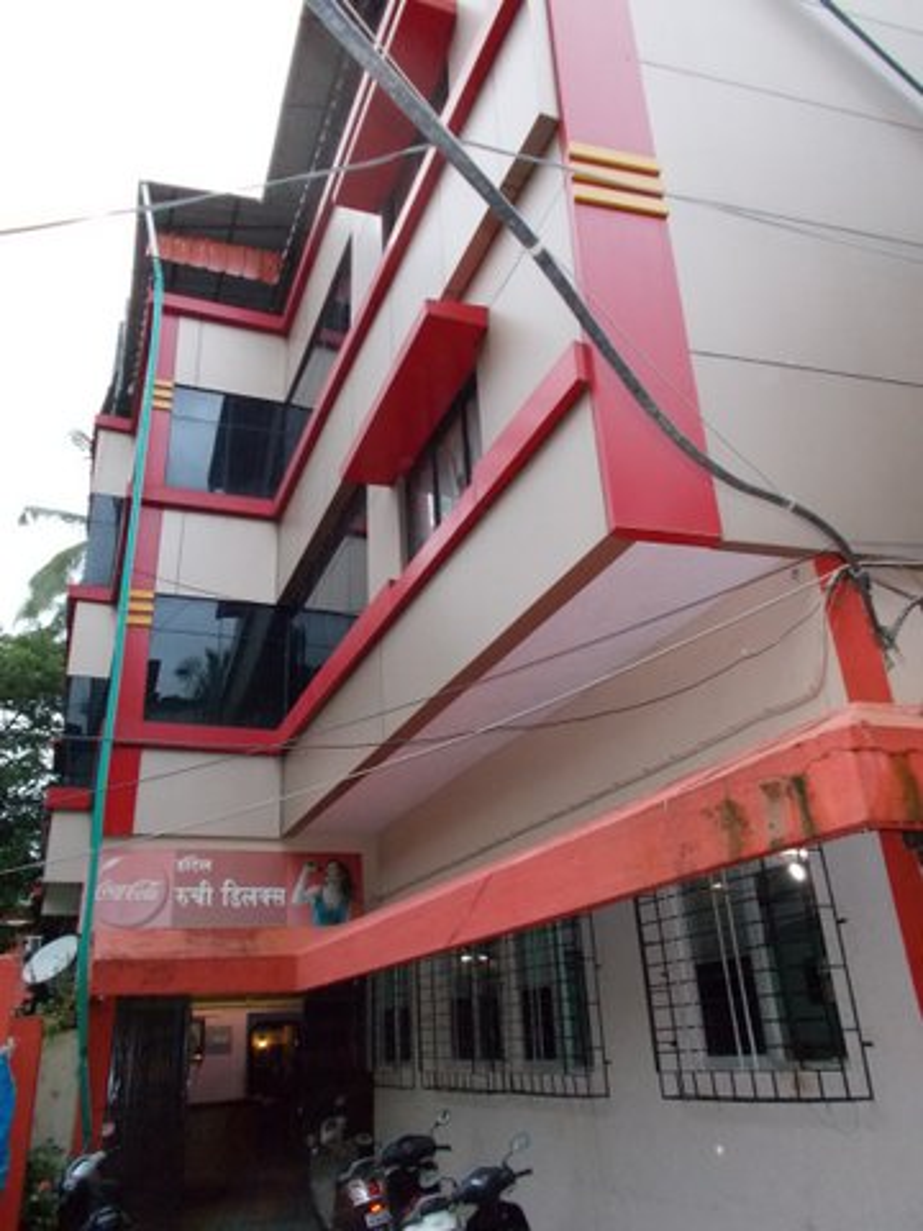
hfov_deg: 53.1
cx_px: 462
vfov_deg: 67.3
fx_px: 924
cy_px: 616
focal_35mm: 26
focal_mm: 4.6
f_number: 3.2
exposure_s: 1/50
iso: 450
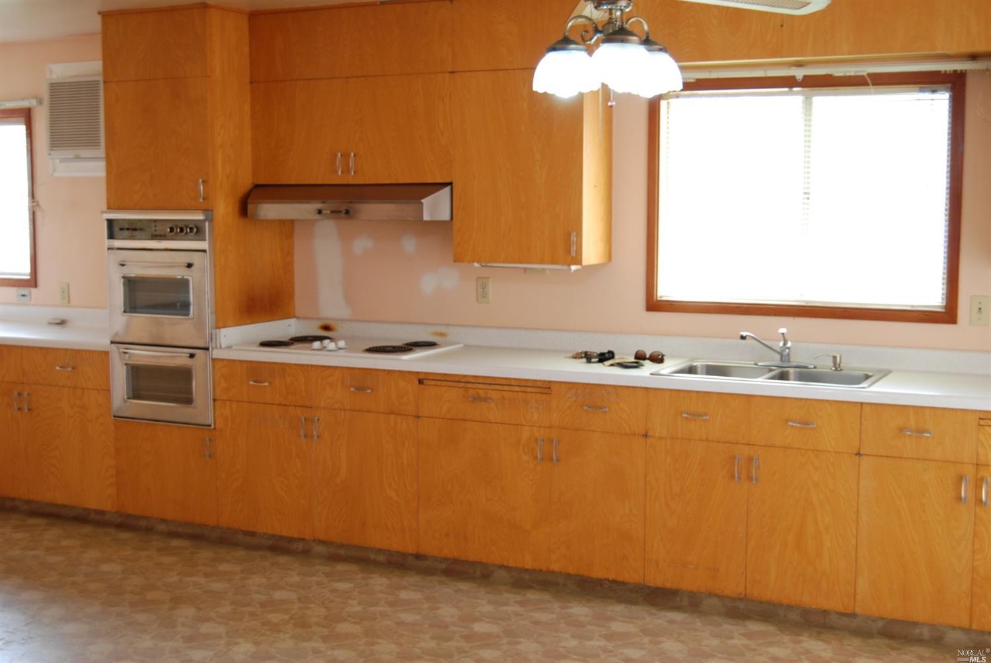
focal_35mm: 48
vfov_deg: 28.1
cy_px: 332
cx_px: 496
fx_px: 1322
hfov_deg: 41.1
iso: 400
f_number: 4.5
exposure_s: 1/15
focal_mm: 32
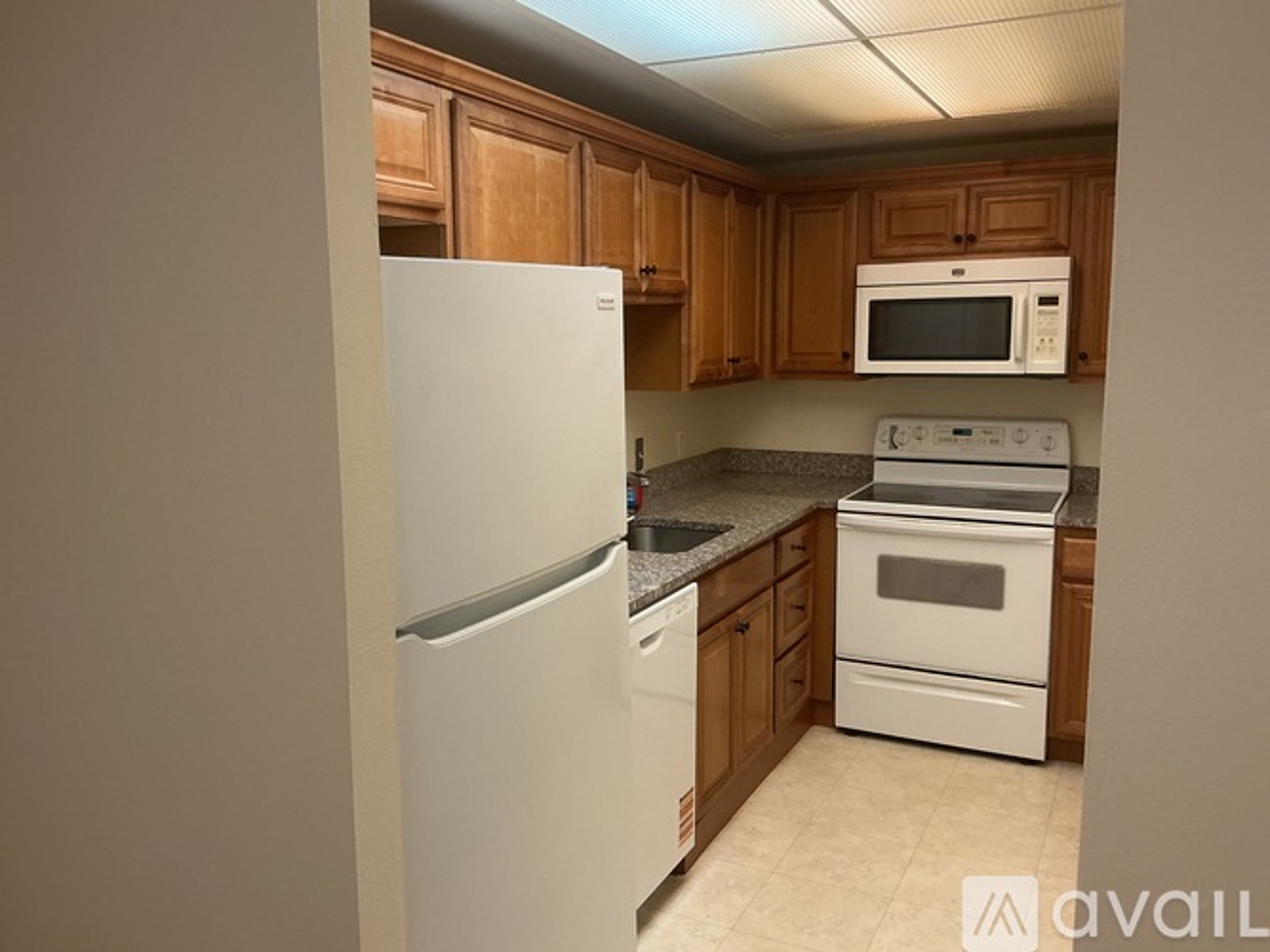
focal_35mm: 29
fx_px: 1064
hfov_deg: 61.7
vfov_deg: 48.2
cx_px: 635
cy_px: 476
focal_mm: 3
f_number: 1.8
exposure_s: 1/60
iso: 80
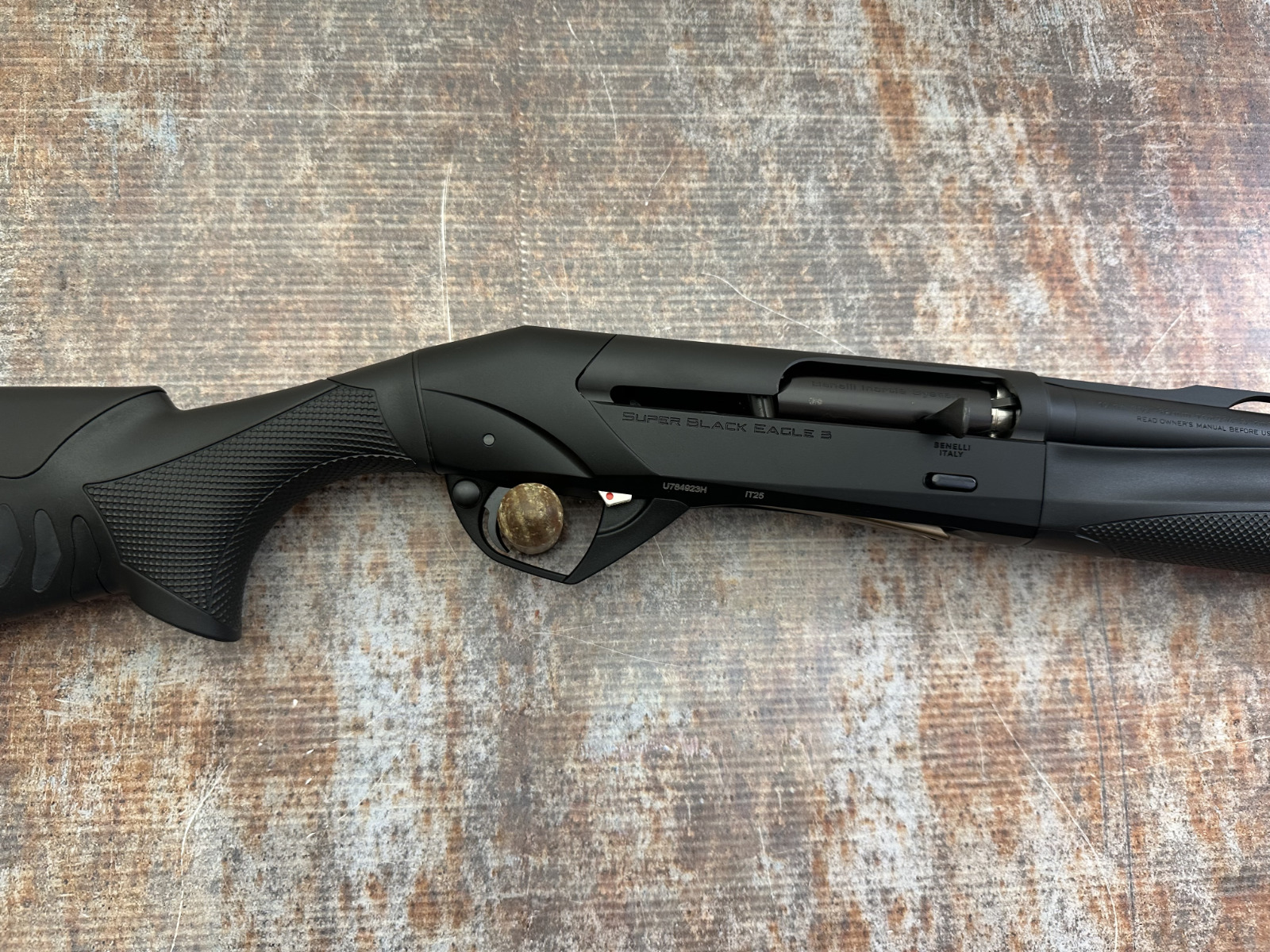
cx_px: 635
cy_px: 476
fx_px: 881
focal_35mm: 24
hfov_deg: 71.6
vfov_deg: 56.8
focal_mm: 6.9
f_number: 1.8
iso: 160
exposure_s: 1/50
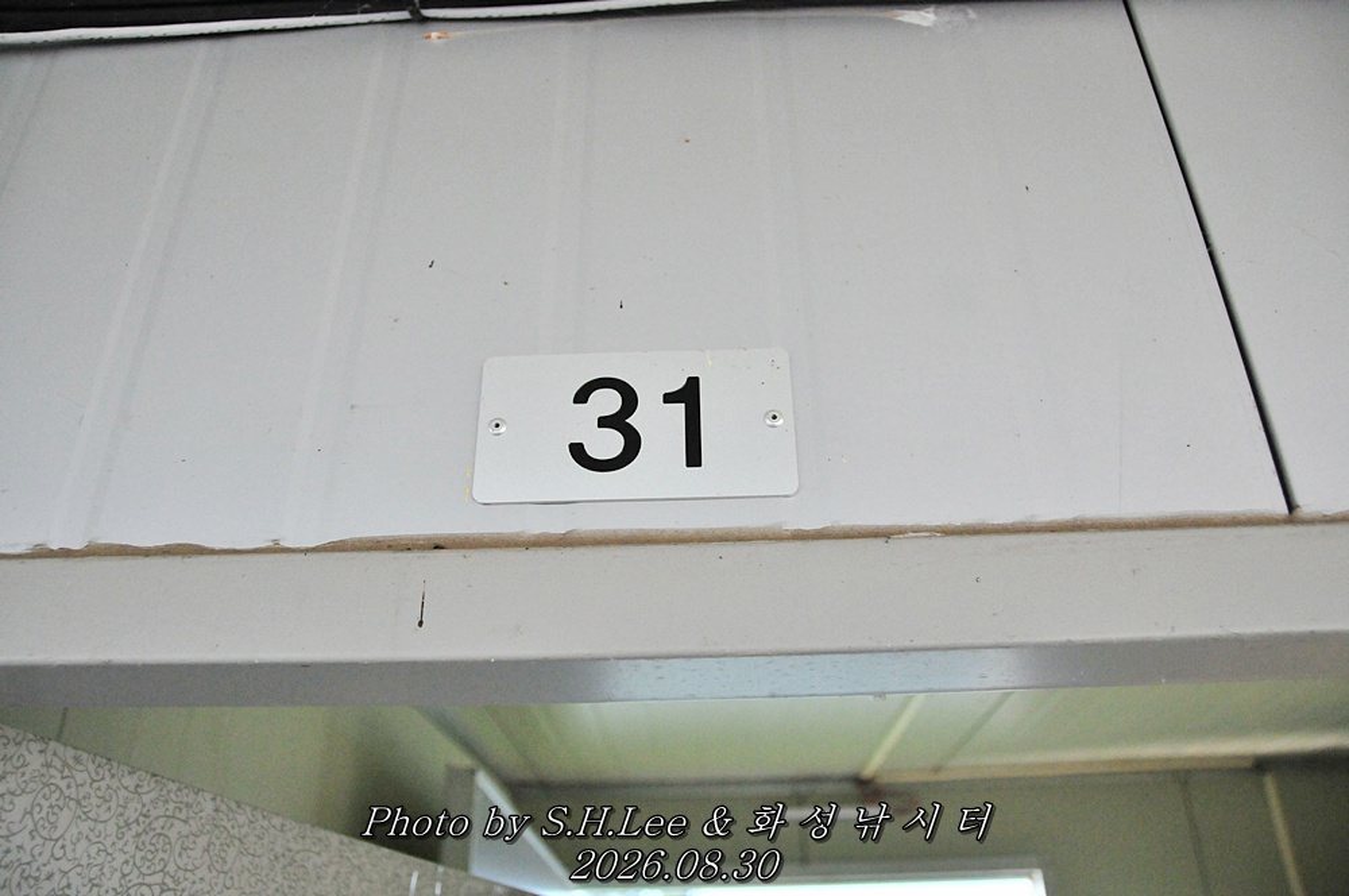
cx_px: 674
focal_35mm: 30
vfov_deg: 43.5
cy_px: 448
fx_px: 1123
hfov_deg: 62.0
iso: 1600
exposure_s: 1/2500
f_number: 3.5
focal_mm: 20
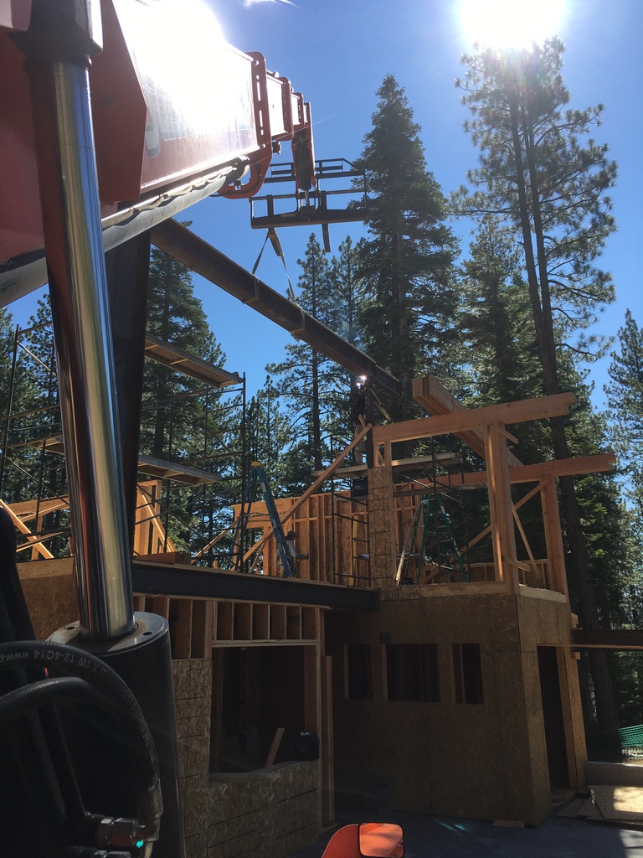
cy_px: 429
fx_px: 718
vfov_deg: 61.7
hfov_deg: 48.2
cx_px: 322
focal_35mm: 29
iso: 25
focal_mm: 4.15
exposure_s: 1/1326
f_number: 2.2
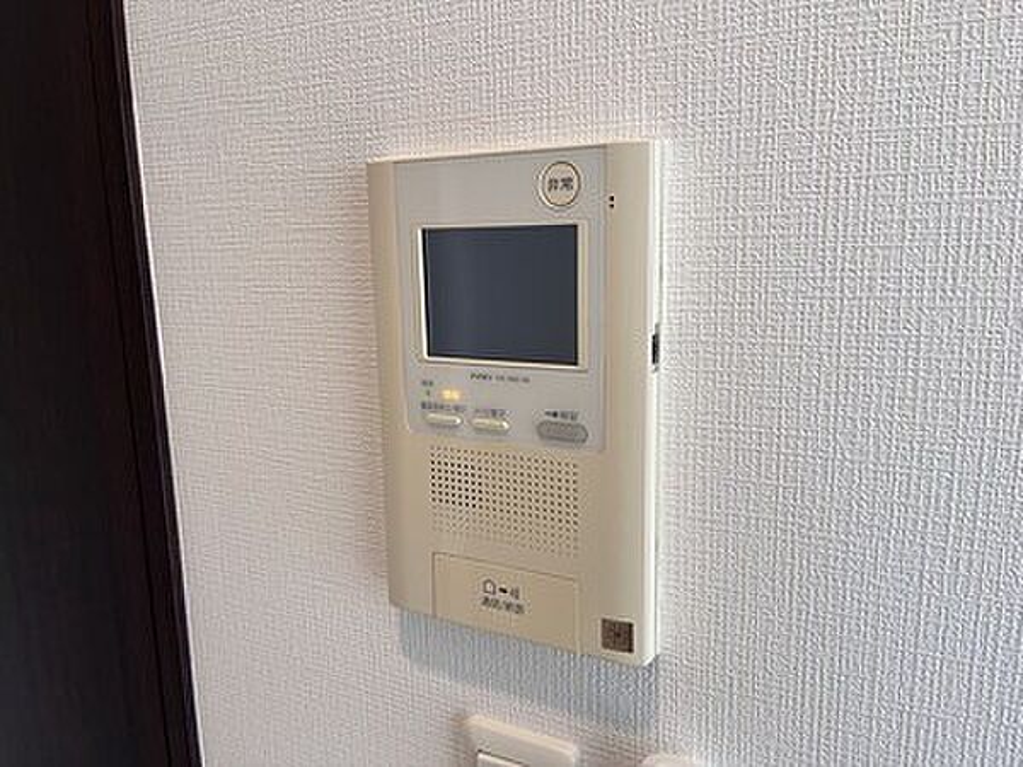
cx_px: 512
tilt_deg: -11.1
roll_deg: +0.8
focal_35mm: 26
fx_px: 768
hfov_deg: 67.3
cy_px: 384
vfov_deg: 53.1
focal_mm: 5.1
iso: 64
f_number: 1.6
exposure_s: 1/100
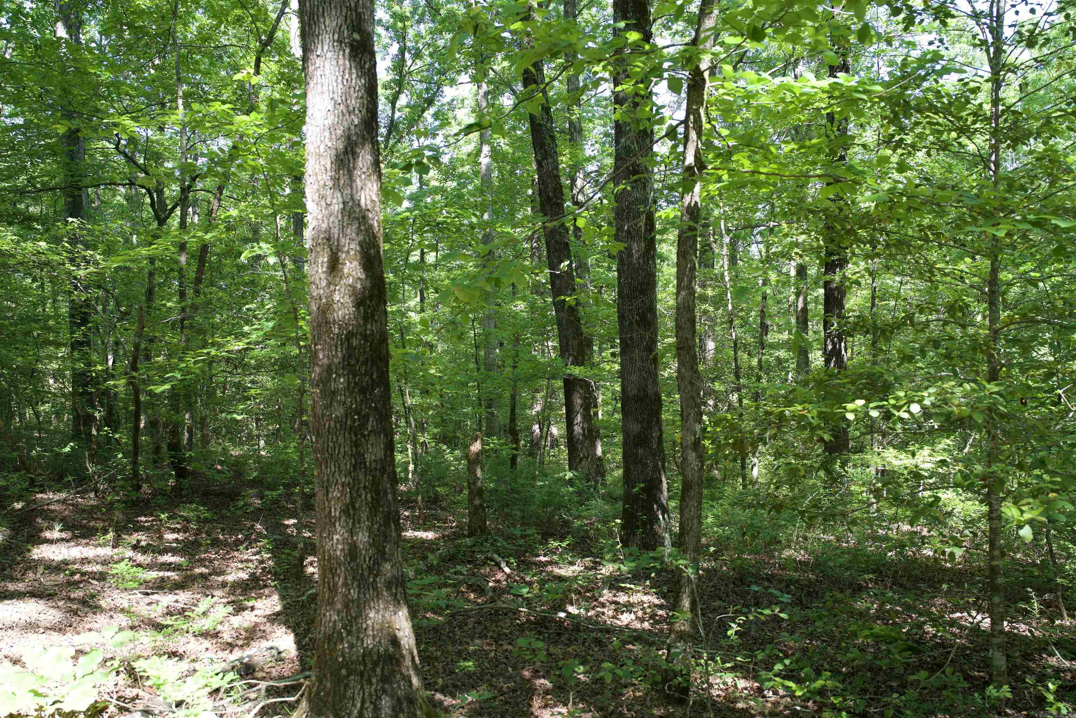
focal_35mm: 31
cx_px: 538
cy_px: 359
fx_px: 927
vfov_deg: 42.3
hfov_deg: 60.3
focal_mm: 31
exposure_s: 1/60
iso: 100
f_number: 4
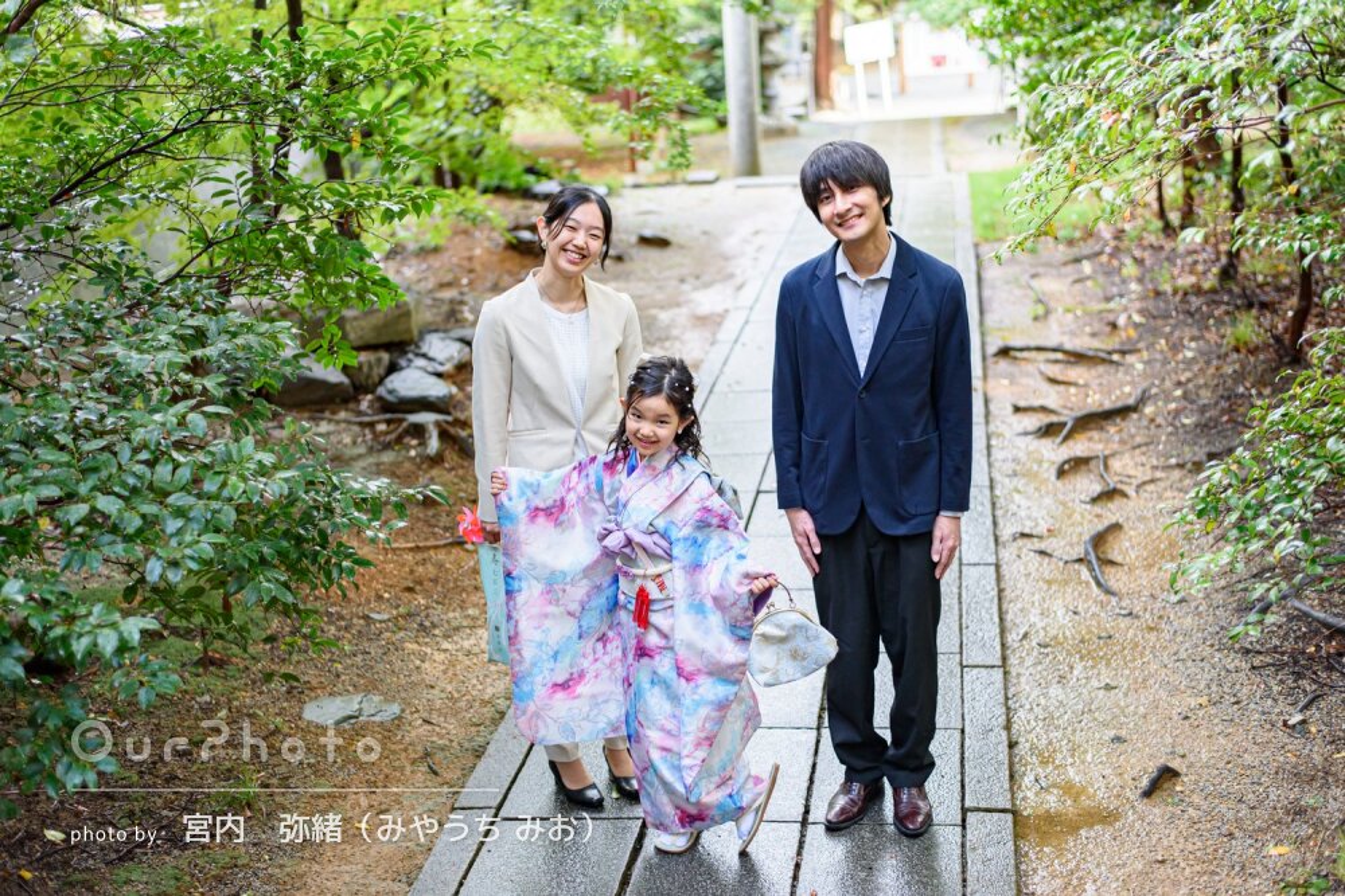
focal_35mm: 50
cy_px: 448
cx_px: 672
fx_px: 1868
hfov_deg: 39.6
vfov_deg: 27.0
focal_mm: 50
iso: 640
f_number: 2.2
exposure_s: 1/320
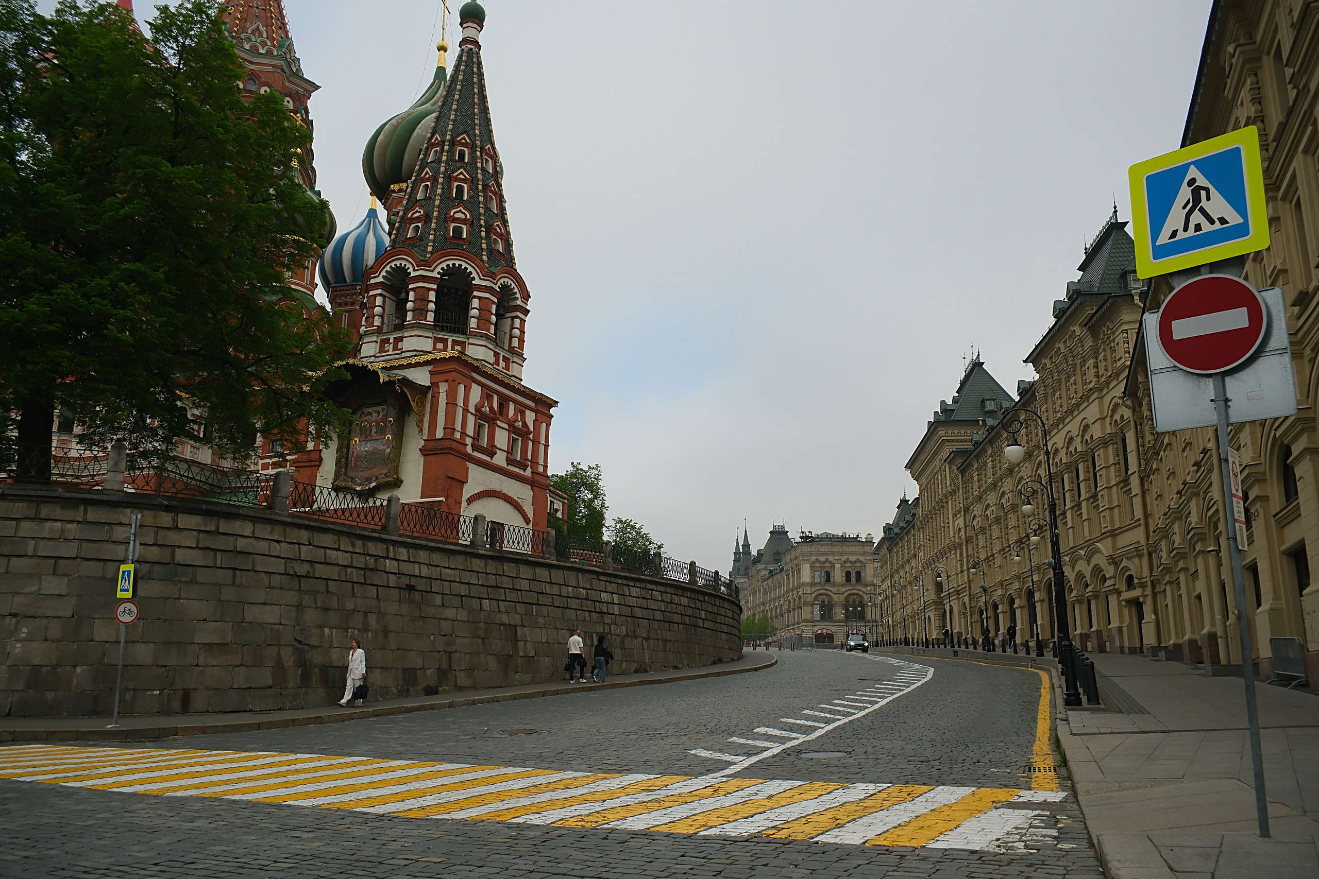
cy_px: 440
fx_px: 989
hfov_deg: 67.4
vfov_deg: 47.9
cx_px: 660
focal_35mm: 27
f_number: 8
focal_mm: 18
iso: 640
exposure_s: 1/900
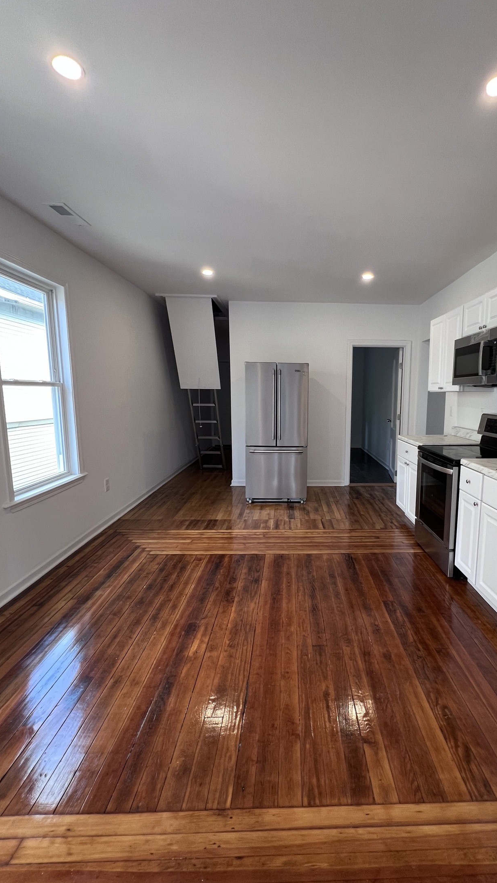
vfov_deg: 103.0
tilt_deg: -7.3
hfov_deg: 69.7
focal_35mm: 15
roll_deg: +0.4
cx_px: 304
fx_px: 351
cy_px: 444
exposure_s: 1/99
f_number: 1.8
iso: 160
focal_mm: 1.57
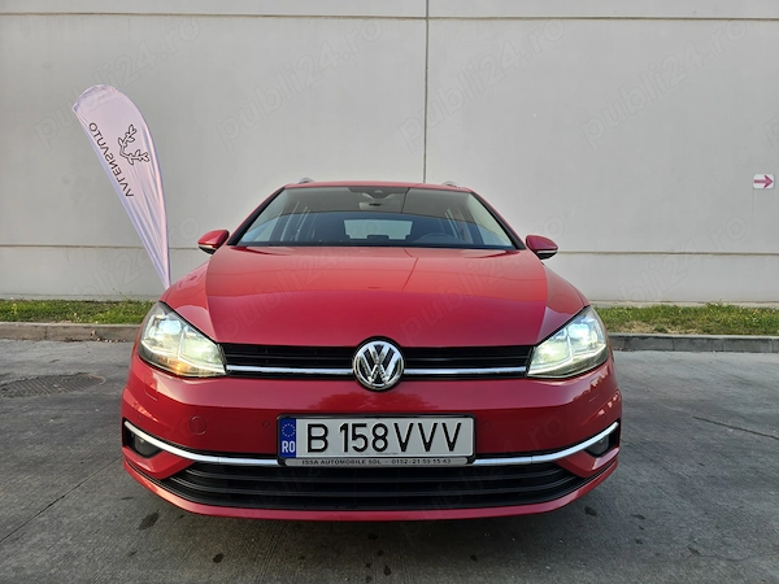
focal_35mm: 23
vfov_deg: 58.9
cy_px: 292
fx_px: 518
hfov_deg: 73.9
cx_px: 390
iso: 25
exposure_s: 1/63.3
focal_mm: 6.3
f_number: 1.7
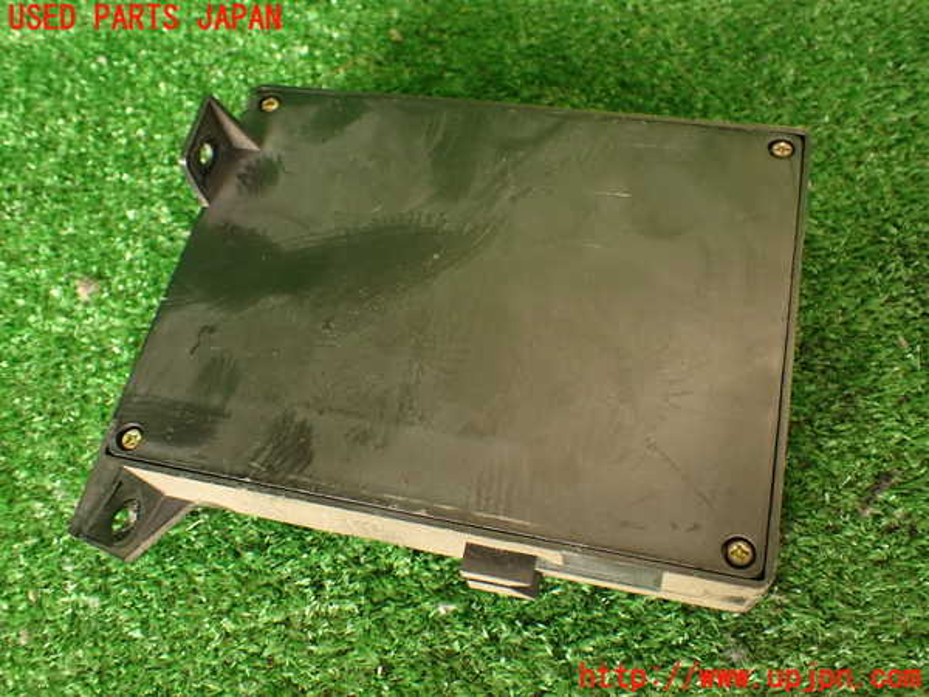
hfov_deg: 56.8
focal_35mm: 32
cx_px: 464
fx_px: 859
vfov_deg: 44.2
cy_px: 348
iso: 200
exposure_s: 1/50
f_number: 2.4
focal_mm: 5.79
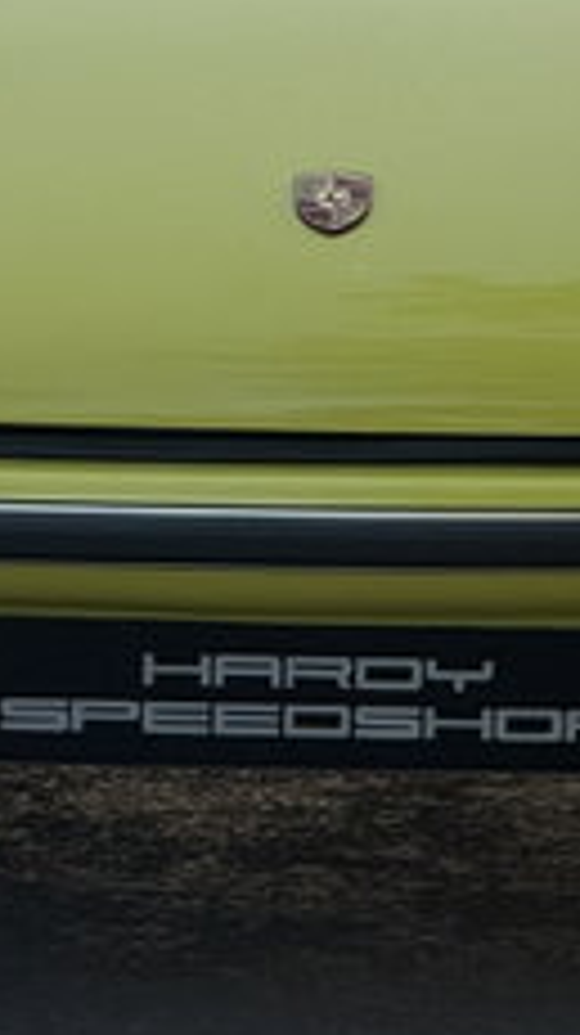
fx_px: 11974
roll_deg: +0.2
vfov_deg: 4.9
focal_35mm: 437
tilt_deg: -5.1
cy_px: -135
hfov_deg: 2.8
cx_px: 301
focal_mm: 15.66
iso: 64
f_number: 2.8
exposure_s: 1/418
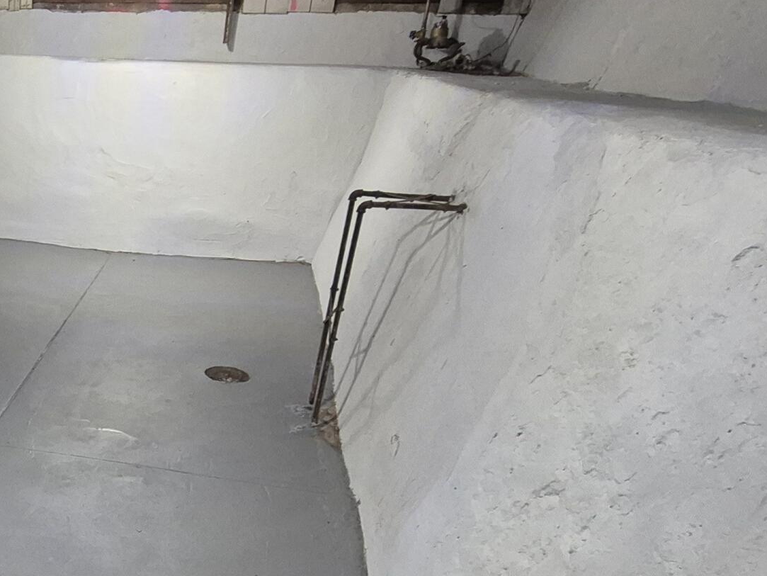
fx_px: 798
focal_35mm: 36
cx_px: -49
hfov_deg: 42.1
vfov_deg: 39.1
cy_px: 398
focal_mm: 1.74
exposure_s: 1/60
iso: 400
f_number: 2.2
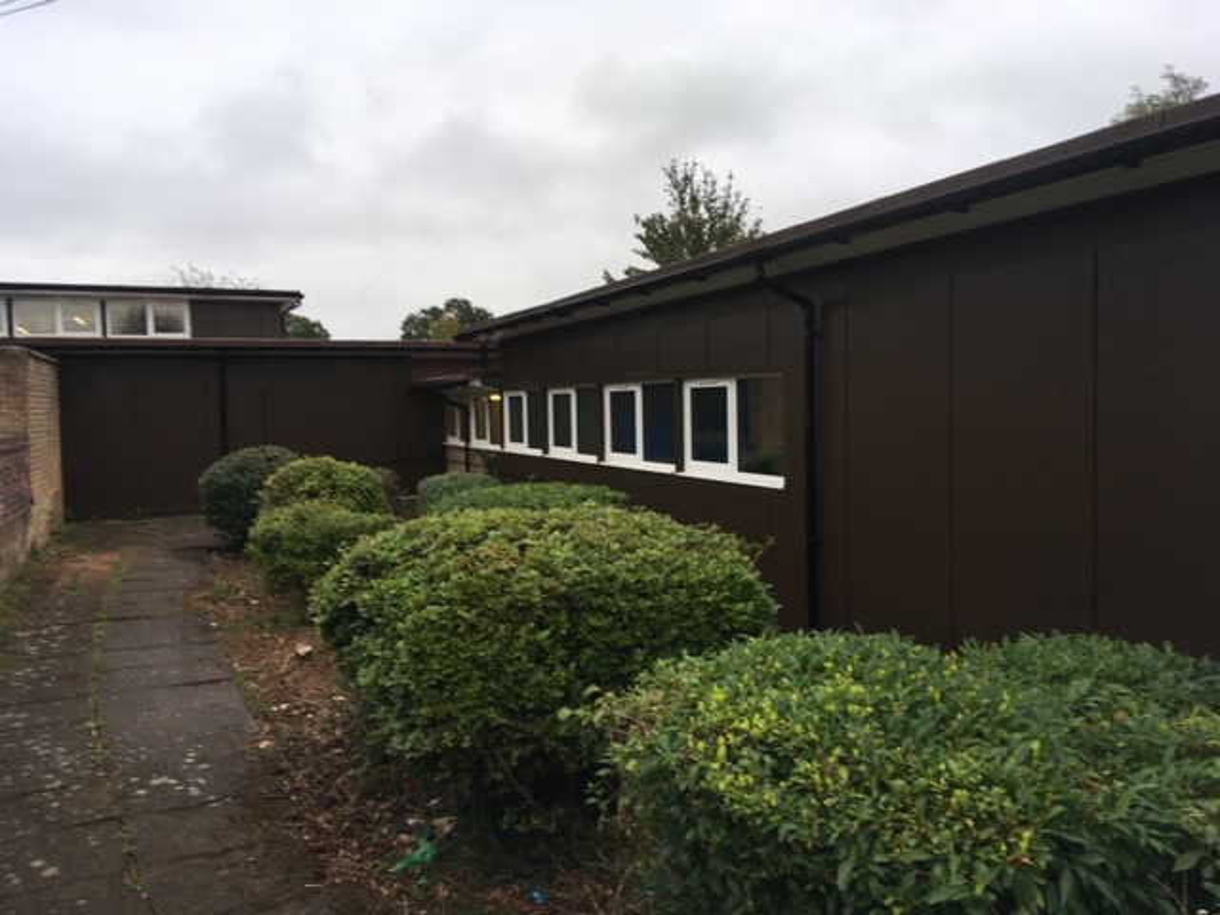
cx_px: 610
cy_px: 458
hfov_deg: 61.7
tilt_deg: -3.5
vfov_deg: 48.2
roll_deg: +2.6
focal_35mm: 29
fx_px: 1022
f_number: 2.2
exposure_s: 1/50
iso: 25
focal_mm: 4.15
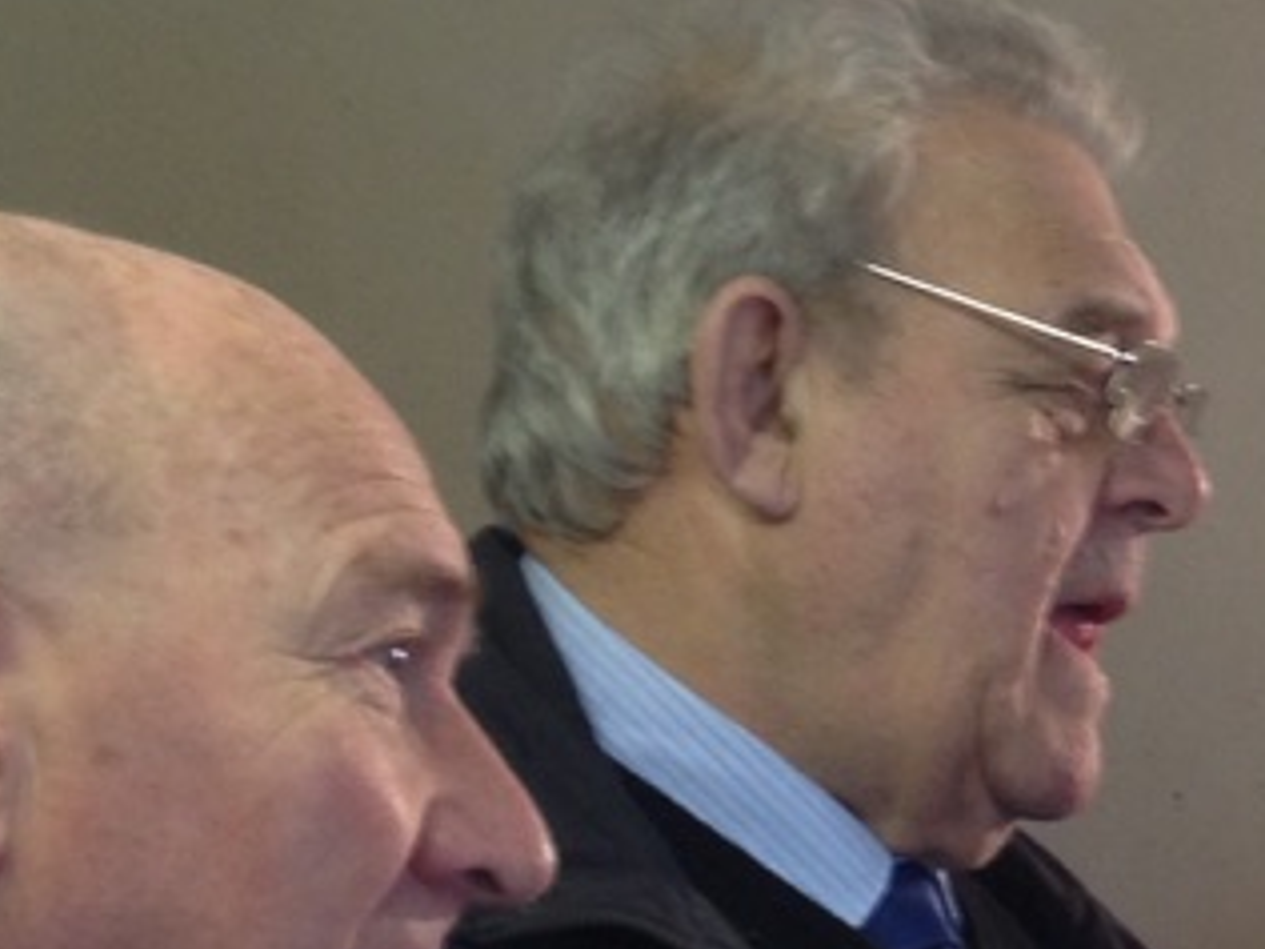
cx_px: 1942
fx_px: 5664
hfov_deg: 12.1
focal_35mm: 155
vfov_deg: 9.5
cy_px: 1001
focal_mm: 4.28
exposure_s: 1/20
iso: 50
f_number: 2.4
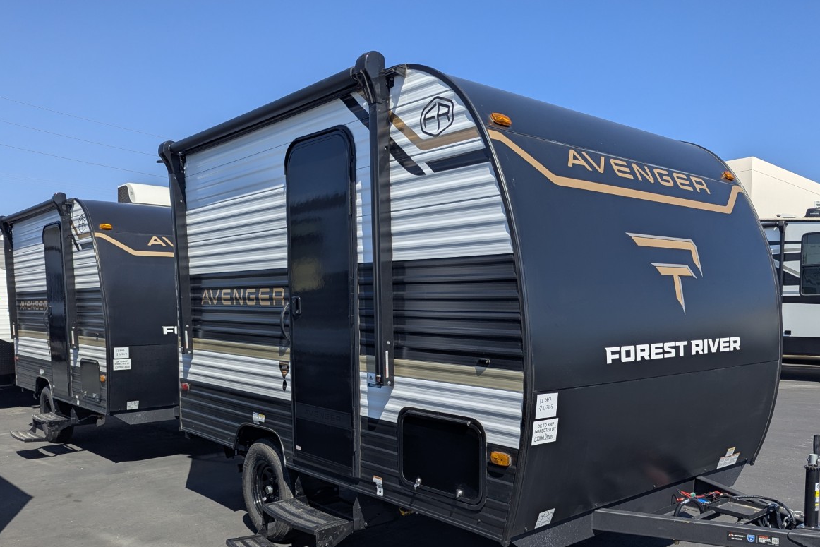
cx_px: 468
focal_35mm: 30
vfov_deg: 43.0
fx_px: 683
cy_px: 368
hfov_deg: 61.7
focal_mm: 6.81
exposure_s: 1/2358
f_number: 1.85
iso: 38
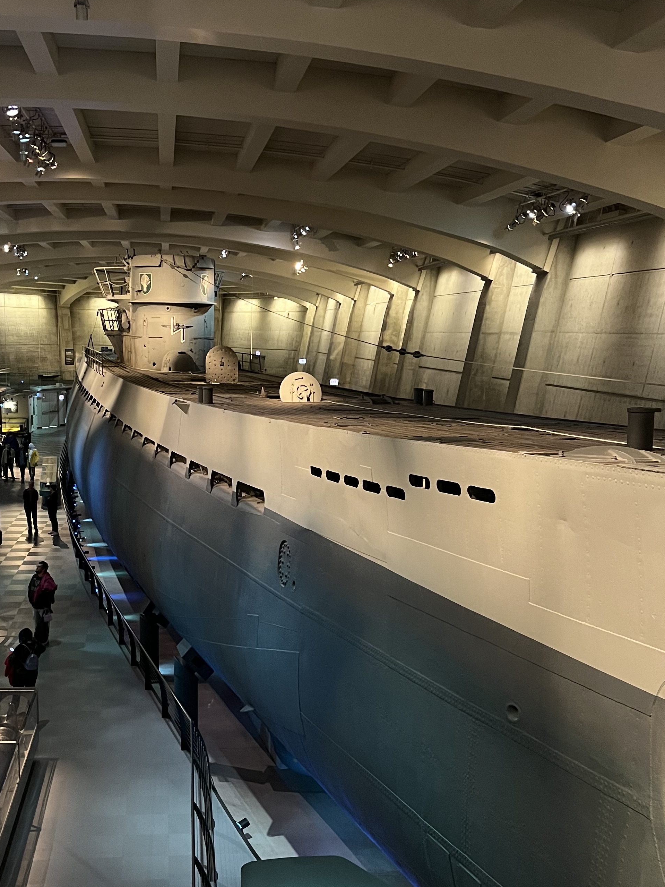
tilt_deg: -8.1
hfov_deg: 35.0
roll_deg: -0.1
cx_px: 254
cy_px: 479
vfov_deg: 45.7
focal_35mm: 41
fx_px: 1050
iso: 500
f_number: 1.6
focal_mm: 5.1
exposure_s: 1/30
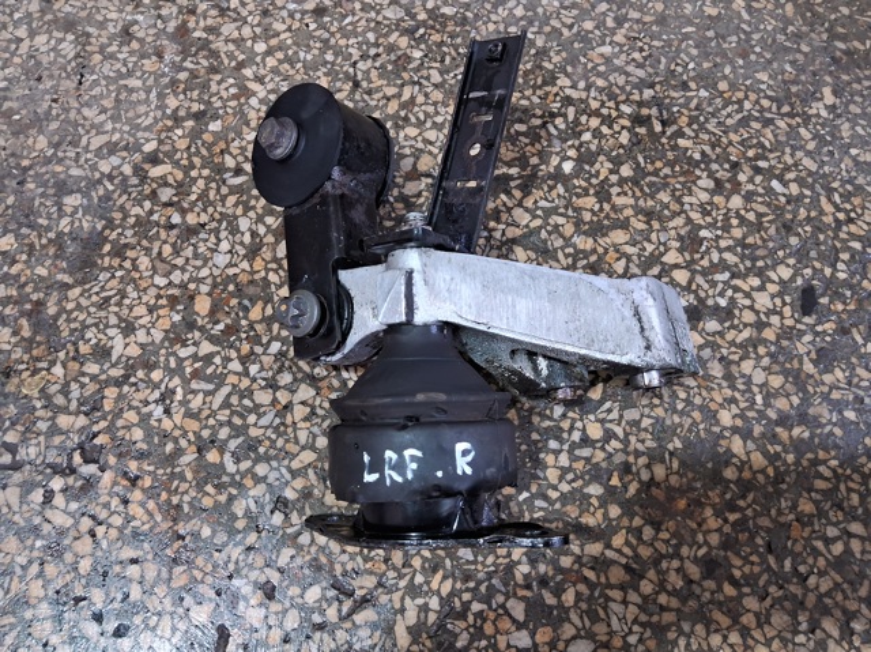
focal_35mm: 26
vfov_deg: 53.0
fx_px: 654
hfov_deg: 67.3
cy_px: 326
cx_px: 436
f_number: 1.8
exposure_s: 1/30
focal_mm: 3.98
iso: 500
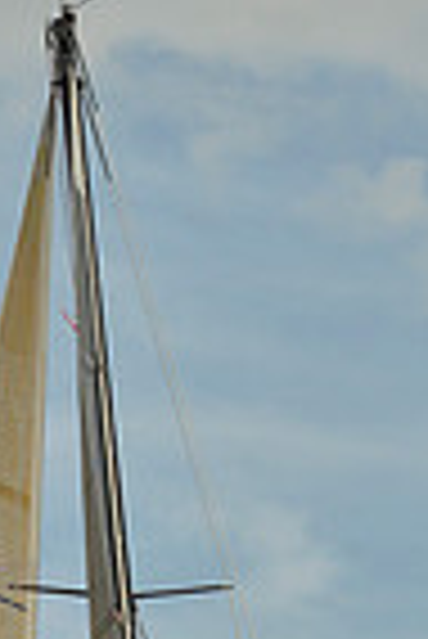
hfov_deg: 4.8
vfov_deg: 7.0
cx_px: 273
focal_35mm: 286
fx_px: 5088
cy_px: 1224
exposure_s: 1/1250
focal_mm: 70
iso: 200
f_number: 6.3
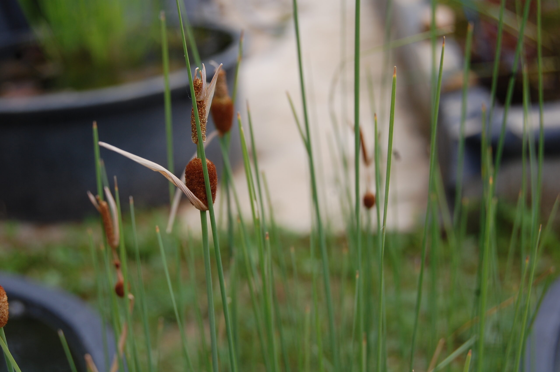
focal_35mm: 68
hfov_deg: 29.9
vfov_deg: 20.1
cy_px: 186
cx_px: 280
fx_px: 1049
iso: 200
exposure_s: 1/320
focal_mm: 45
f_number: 9
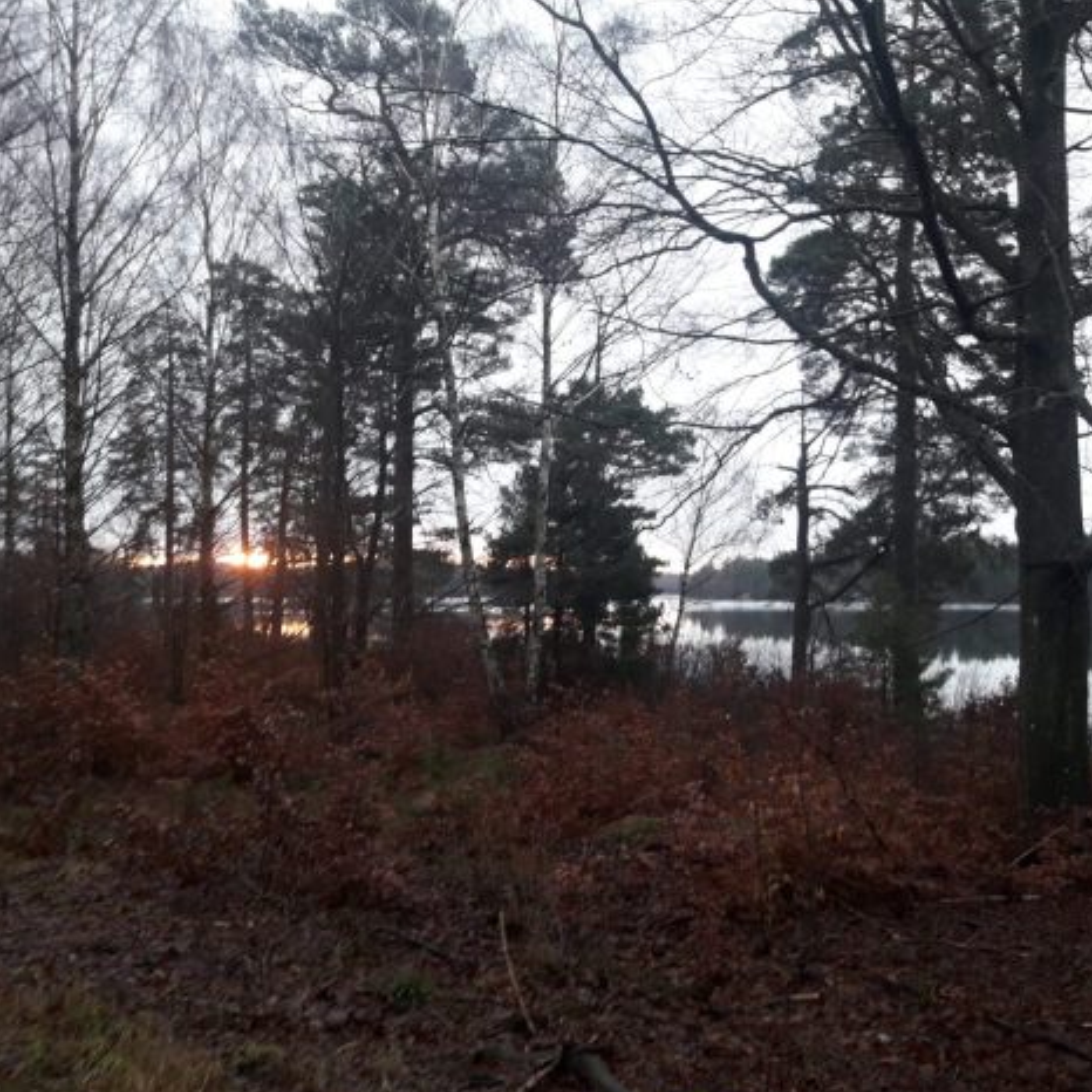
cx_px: 619
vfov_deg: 48.4
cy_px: 555
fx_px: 1213
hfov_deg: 48.3
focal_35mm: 34
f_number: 1.9
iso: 100
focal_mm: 3.7
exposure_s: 1/33
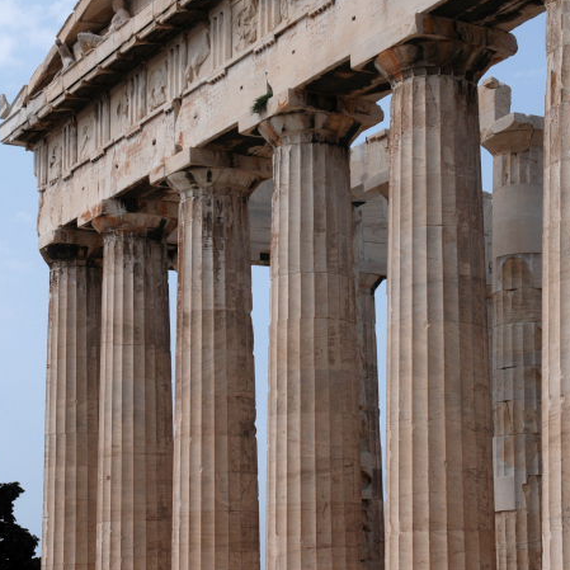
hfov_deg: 25.4
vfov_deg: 25.3
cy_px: 235
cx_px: 306
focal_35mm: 68
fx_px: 1267
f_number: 10
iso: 100
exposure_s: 1/400
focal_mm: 32
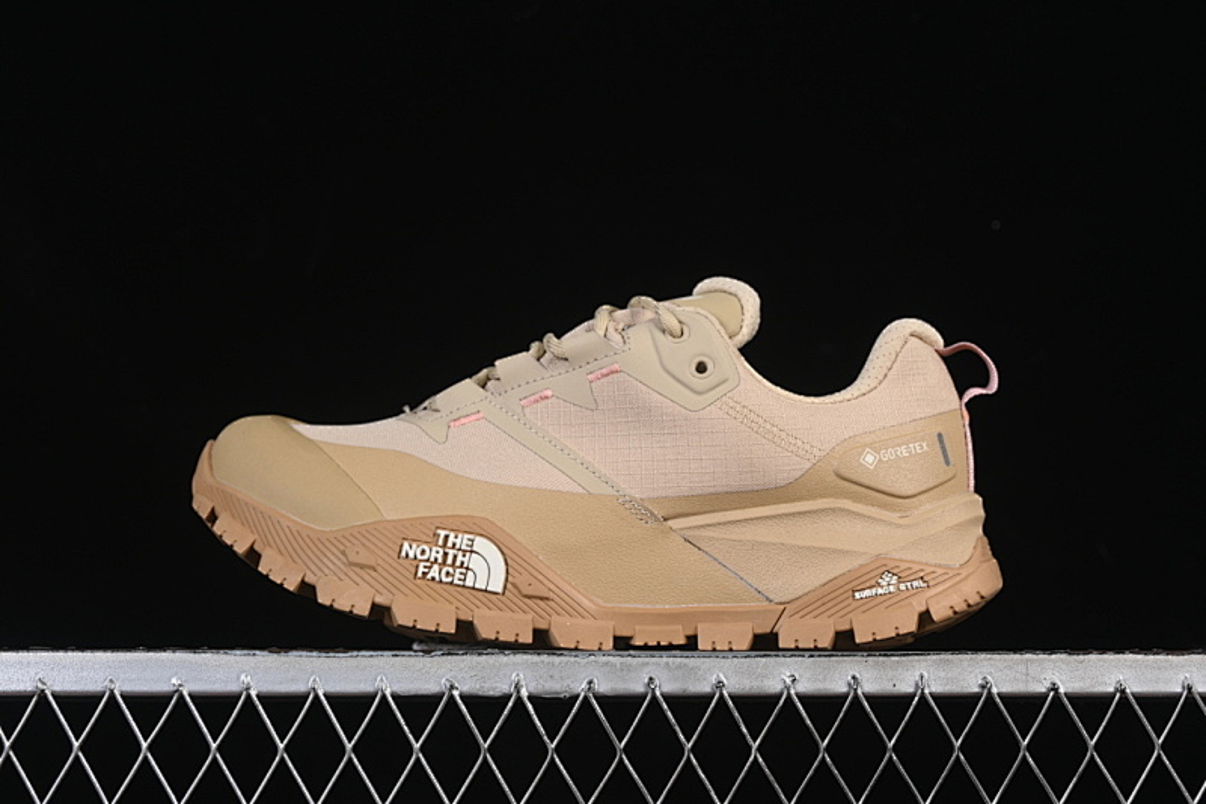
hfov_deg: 27.0
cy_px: 402
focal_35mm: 75
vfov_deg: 18.2
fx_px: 2512
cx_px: 603
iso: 160
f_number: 8
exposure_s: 1/60
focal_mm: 50
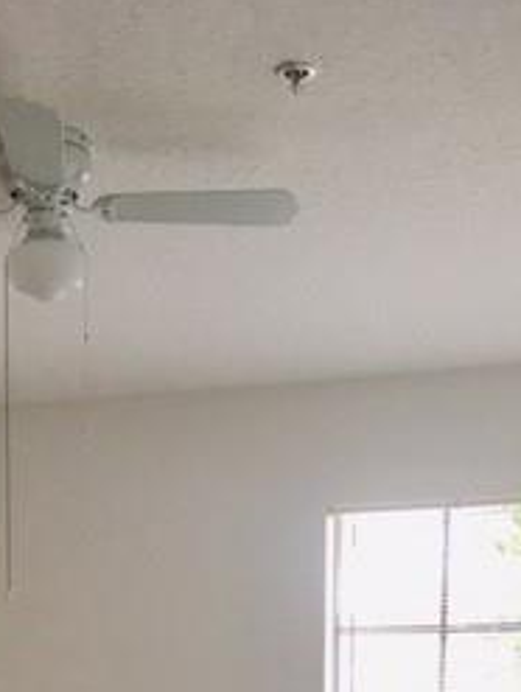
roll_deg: -0.4
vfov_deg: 23.2
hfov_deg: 19.6
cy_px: 883
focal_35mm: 75
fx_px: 1501
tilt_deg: -5.2
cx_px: 188
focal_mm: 4.15
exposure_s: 1/30
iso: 32
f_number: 2.2
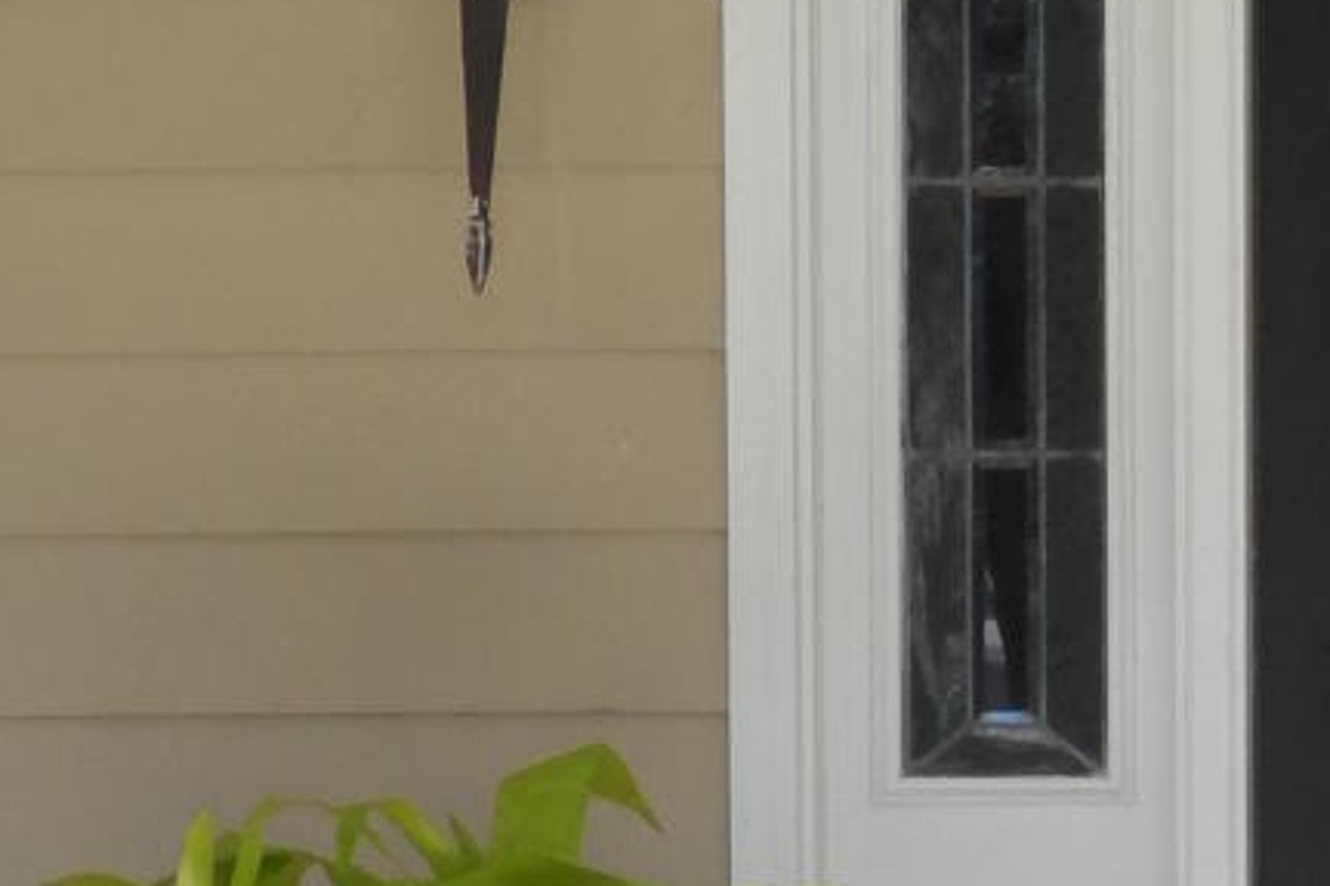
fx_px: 7312
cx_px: 1657
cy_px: 1065
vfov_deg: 6.9
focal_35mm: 198
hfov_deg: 10.2
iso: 80
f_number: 3.7
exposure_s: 1/90
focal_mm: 6.8
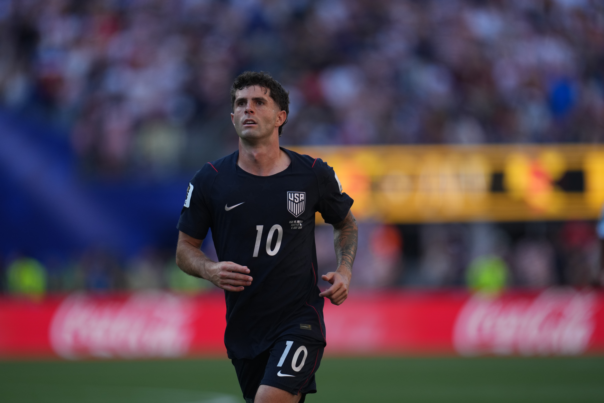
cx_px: 302
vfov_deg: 3.4
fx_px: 6711
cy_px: 202
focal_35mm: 400
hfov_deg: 5.2
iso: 640
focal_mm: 400
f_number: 2.8
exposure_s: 1/2500
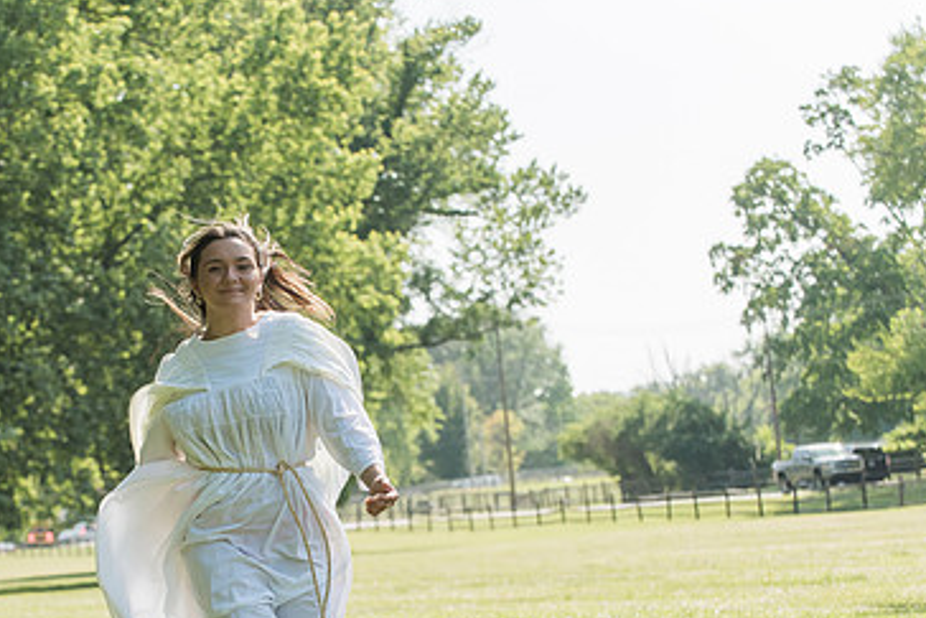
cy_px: 454
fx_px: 3525
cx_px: 298
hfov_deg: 14.9
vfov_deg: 10.0
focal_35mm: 137
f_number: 5.6
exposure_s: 1/4000
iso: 1000
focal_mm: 86
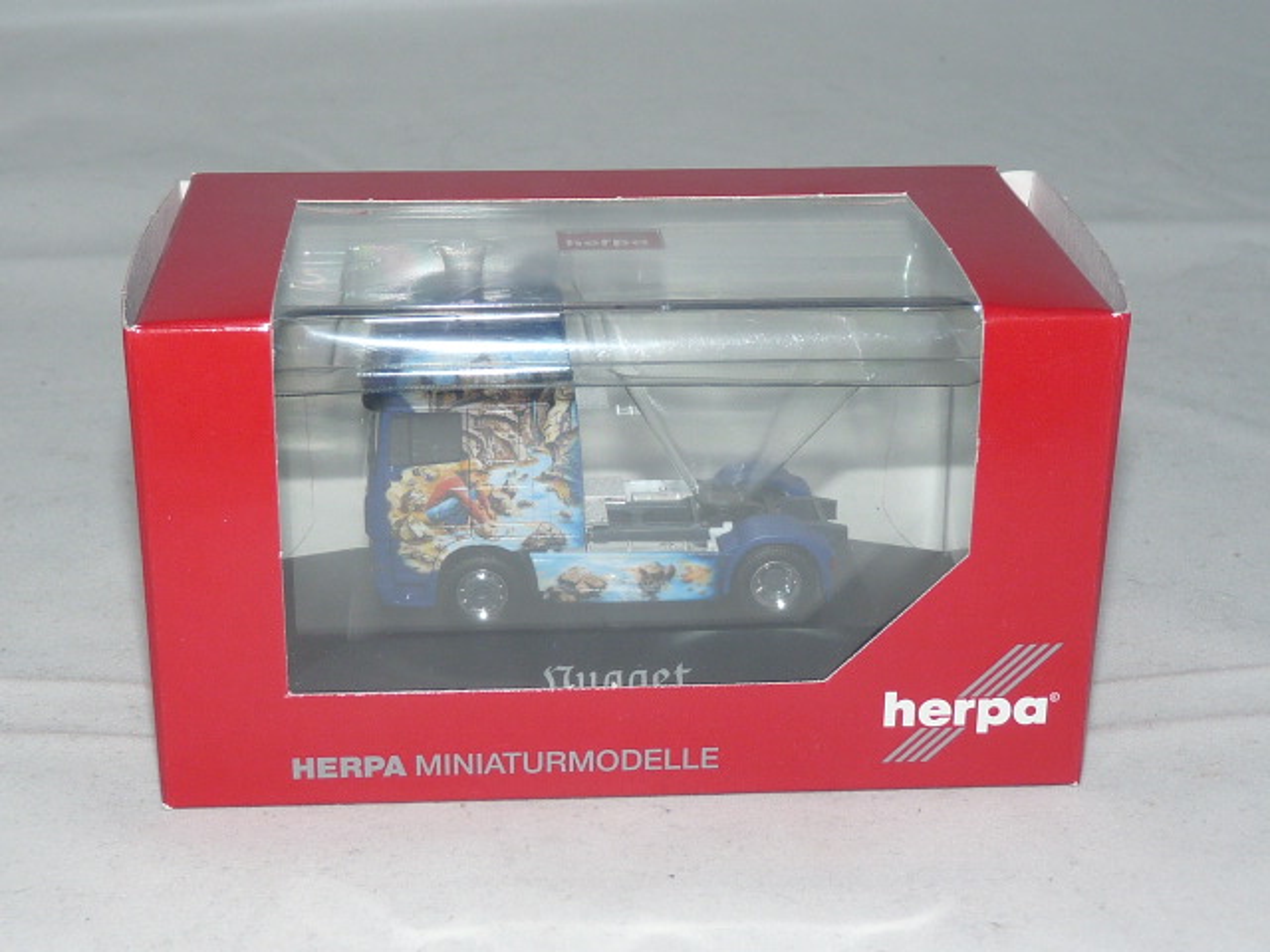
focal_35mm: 62
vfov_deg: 23.7
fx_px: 2275
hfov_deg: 31.2
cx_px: 635
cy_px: 476
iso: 100
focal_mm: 6.2
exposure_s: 1/30
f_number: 3
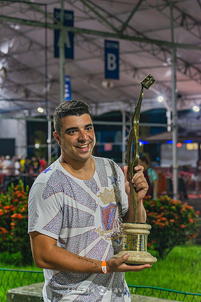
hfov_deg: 15.2
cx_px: 100
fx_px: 754
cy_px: 151
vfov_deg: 22.6
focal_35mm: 90
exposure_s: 1/125
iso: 1000
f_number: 5.6
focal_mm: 90
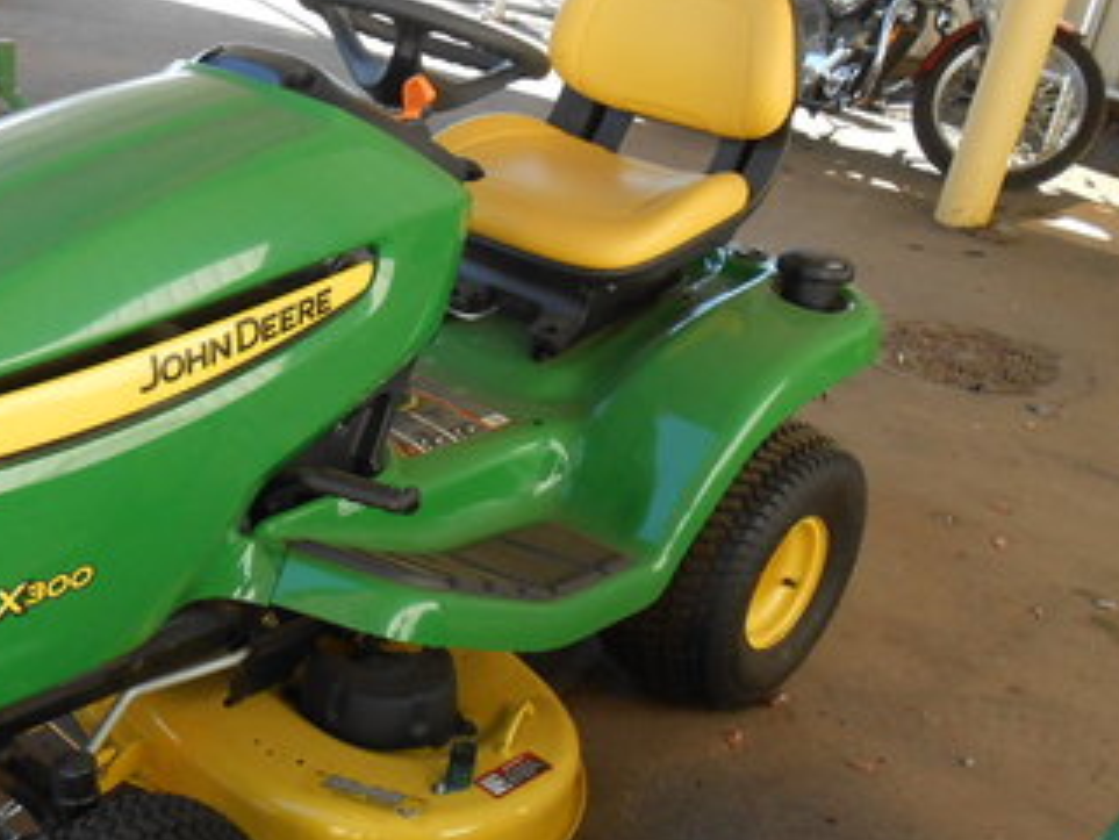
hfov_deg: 41.1
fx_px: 1423
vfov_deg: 32.9
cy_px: 474
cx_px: 227
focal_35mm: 44
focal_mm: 4.6
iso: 200
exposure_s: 1/250
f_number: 3.5
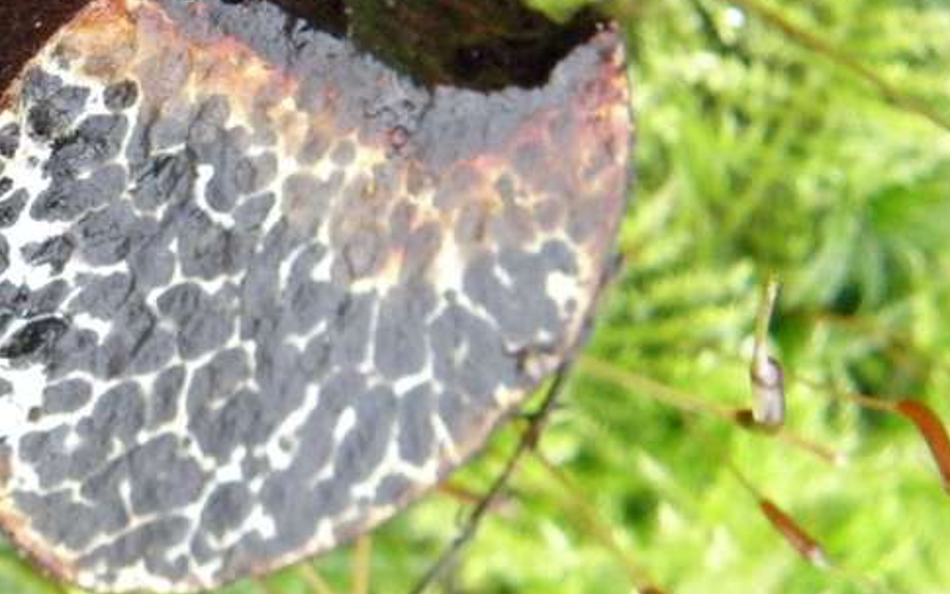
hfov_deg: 12.2
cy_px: 190
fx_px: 4401
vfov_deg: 7.7
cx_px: 0
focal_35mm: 170
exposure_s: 1/80
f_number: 3.4
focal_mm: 13.62
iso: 800
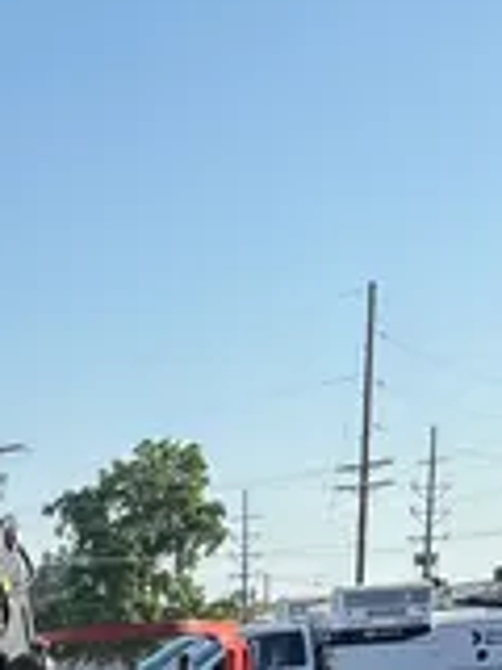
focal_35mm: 119
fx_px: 2301
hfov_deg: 11.5
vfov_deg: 14.2
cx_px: -435
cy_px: 1288
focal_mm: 5.96
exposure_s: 1/1812
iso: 50
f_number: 1.6
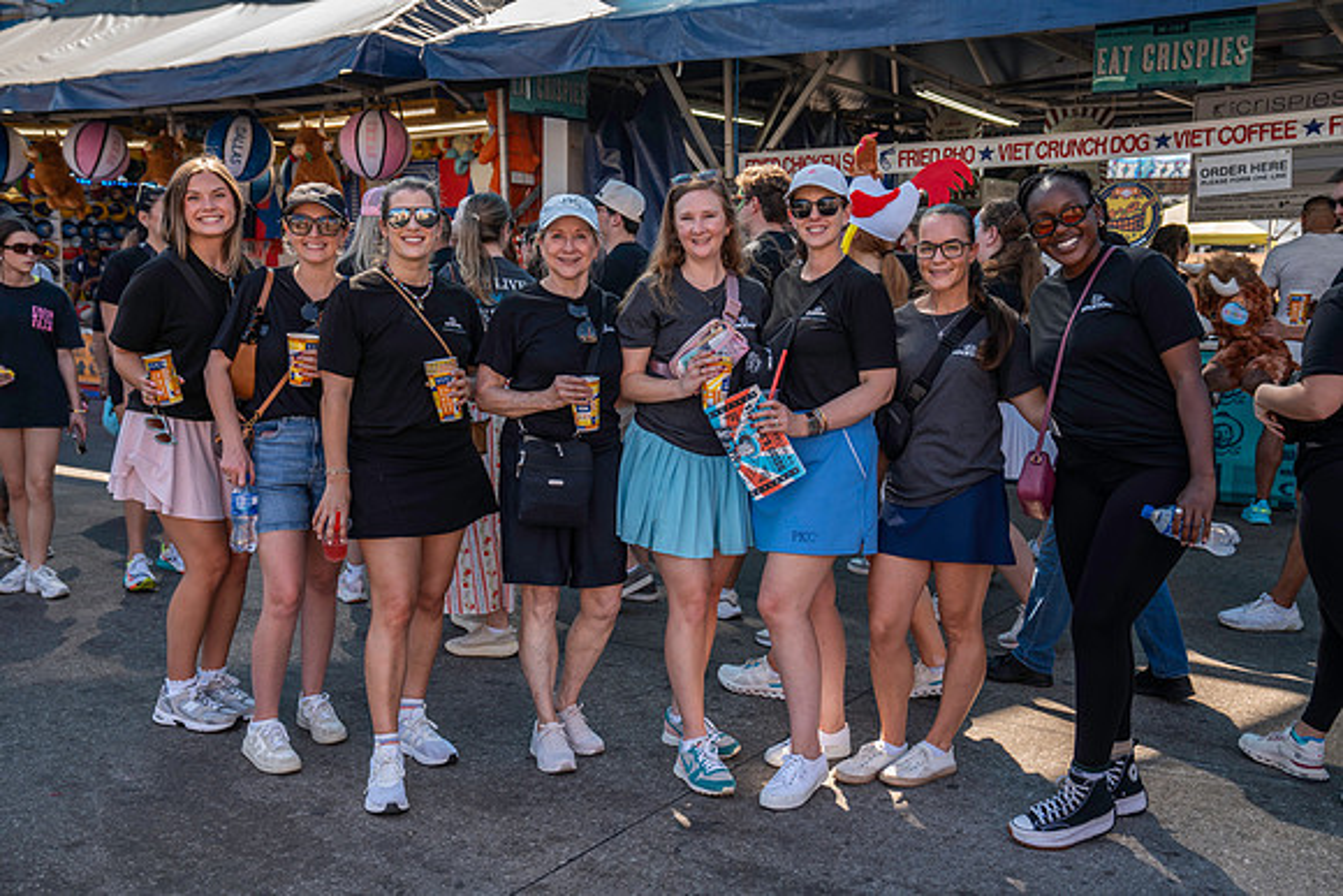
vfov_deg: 37.9
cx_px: 672
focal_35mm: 35
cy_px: 448
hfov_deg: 54.4
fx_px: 1306
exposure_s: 1/125
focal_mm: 35
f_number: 4.5
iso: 100
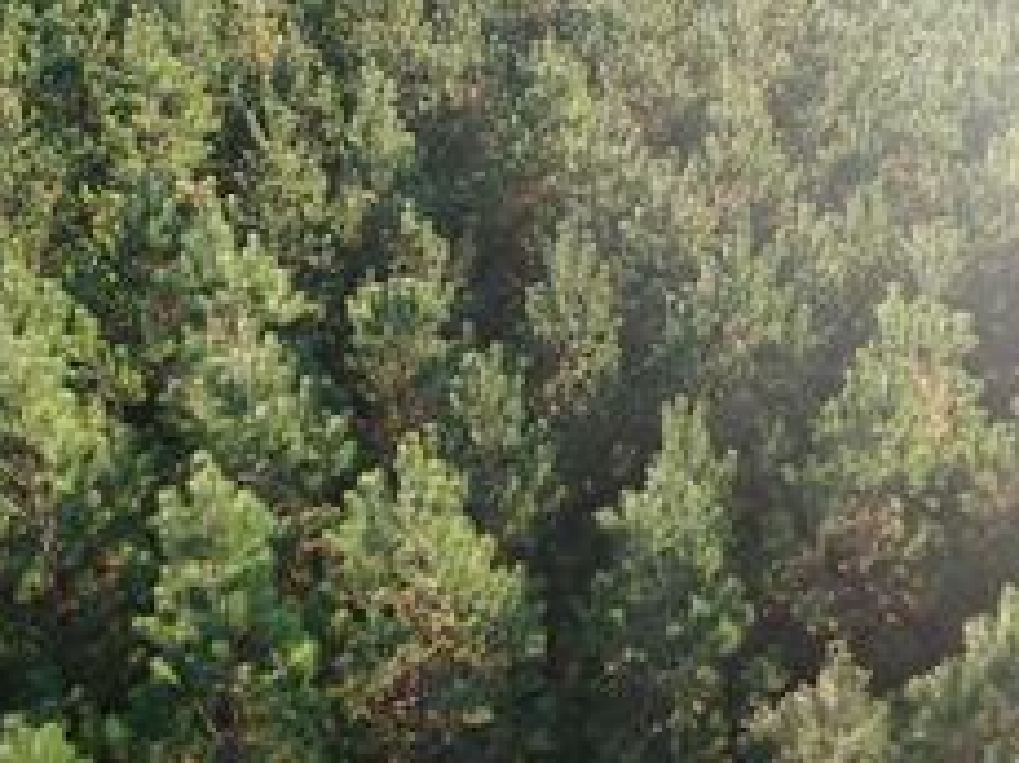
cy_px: 432
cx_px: 485
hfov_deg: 36.8
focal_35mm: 52
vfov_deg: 28.0
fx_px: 1530
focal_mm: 4.49
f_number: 2.6
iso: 100
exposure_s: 1/160
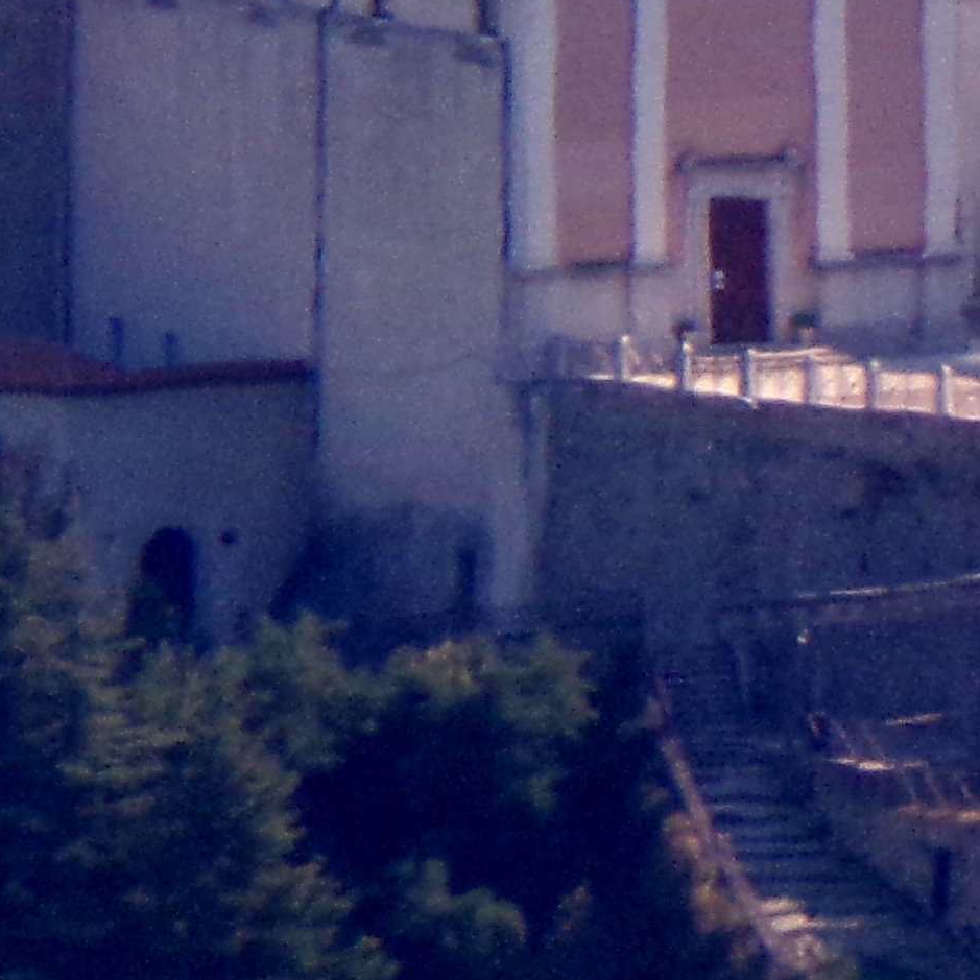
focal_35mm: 2623
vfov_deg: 0.7
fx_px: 84014
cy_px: -211
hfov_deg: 0.7
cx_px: 1933
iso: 100
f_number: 8.8
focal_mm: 96.9
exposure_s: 1/100
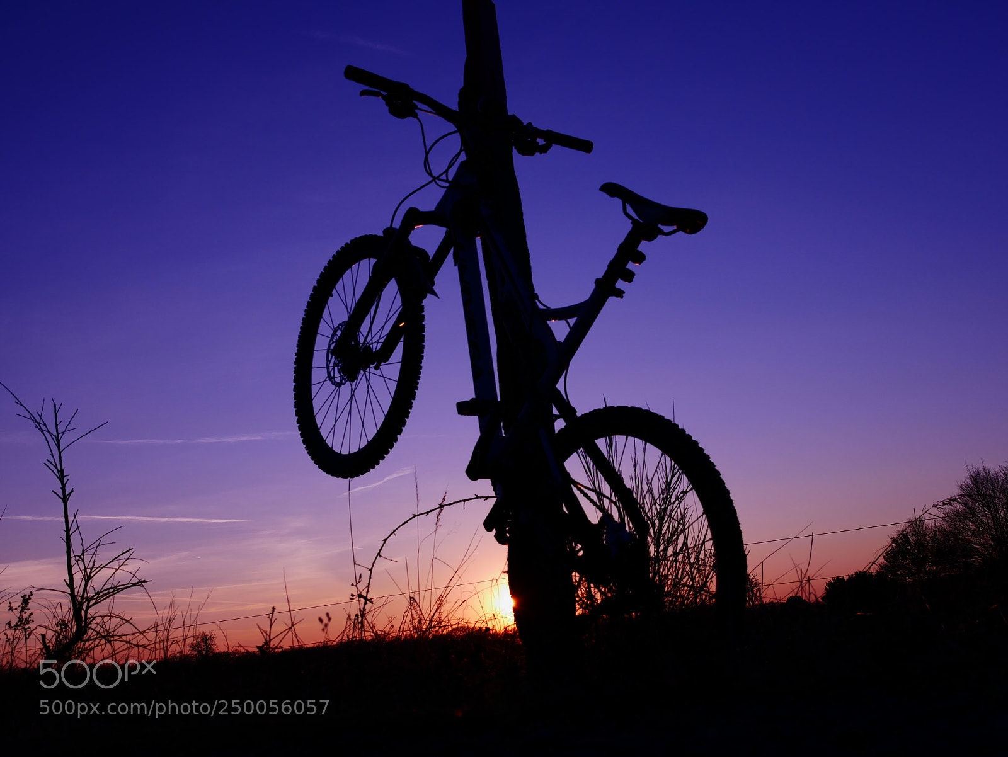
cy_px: 378
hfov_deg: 44.8
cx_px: 504
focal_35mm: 42
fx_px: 1224
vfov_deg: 34.4
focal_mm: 21
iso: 200
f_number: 5.6
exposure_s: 1/800
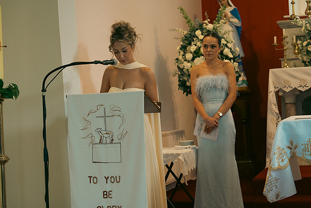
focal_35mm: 79
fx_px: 683
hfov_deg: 25.7
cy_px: 100
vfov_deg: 17.3
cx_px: 168
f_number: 3.5
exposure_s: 1/200
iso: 1600
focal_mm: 70
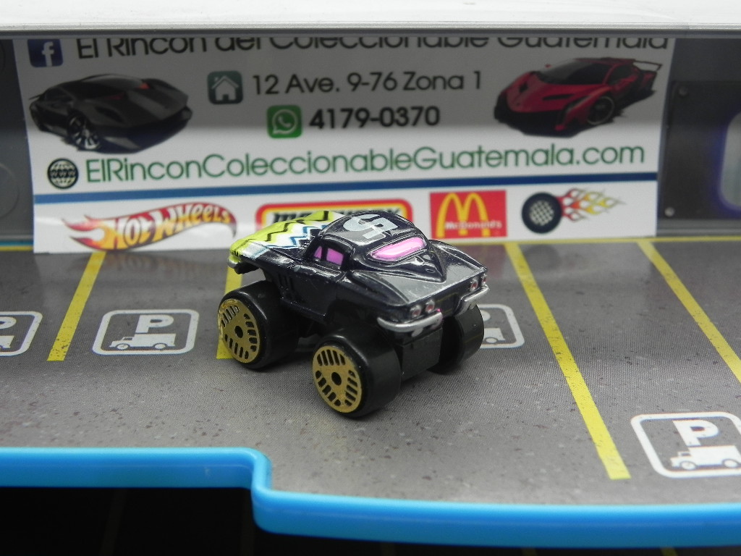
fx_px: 1113
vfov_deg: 28.0
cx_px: 370
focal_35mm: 52
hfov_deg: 36.8
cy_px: 278
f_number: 4
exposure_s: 1/101
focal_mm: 9.2
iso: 160
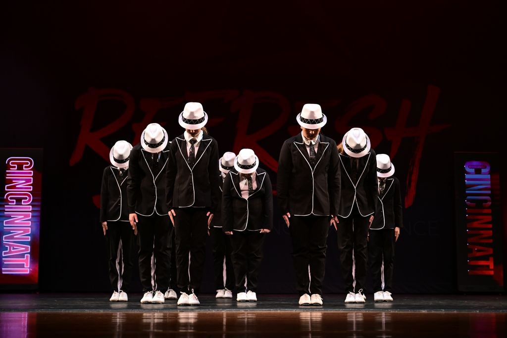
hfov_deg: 35.6
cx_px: 254
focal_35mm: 56
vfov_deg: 24.2
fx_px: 789
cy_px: 169
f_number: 4
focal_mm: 56
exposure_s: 1/1000
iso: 3200
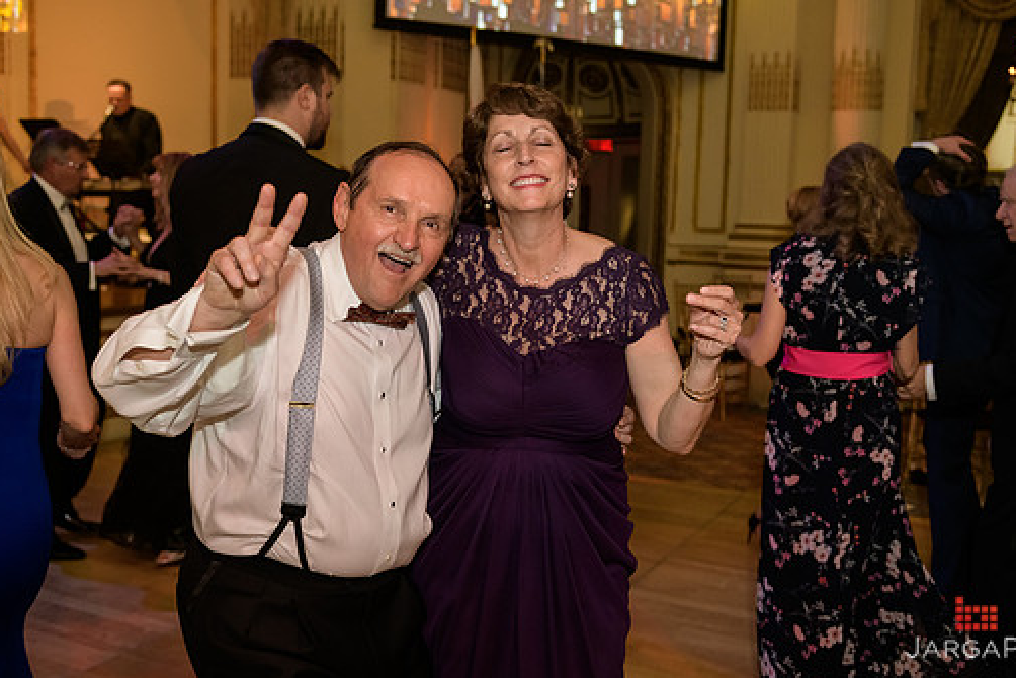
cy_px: 311
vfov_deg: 35.9
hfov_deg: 51.9
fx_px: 1044
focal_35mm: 37
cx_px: 512
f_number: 3.2
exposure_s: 1/125
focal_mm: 32
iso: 1600
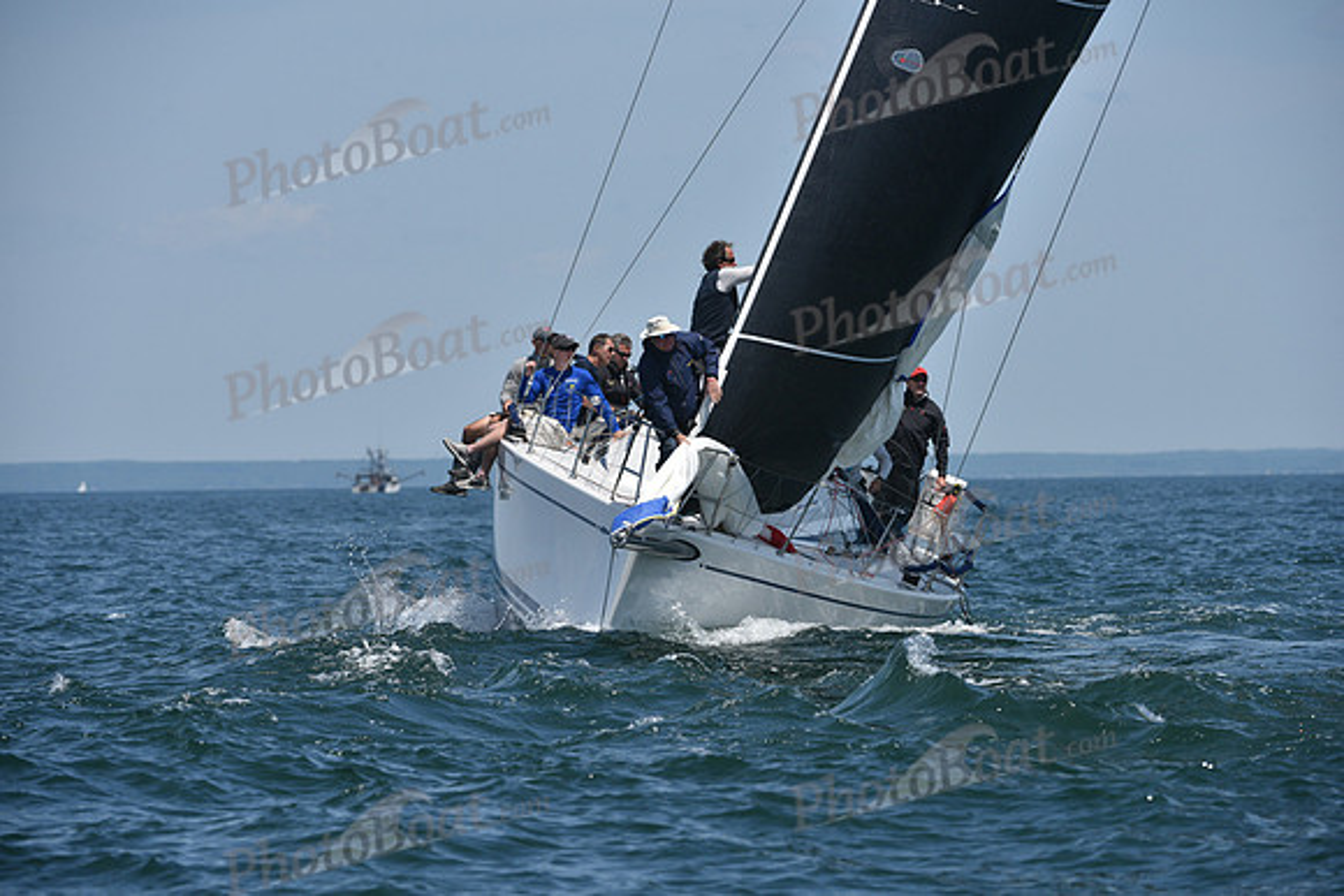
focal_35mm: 270
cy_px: 448
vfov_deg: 5.1
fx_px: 10082
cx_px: 672
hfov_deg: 7.6
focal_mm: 270
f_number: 7.1
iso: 320
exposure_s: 1/1600
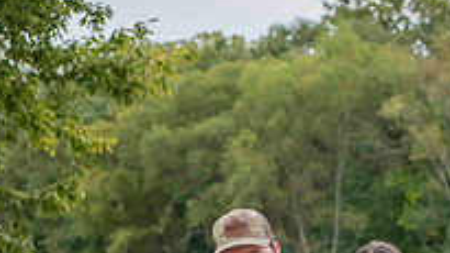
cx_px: 299
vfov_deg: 6.5
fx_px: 2194
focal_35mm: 184
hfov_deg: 11.7
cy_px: 396
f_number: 5.6
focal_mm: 80
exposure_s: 1/400
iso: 400
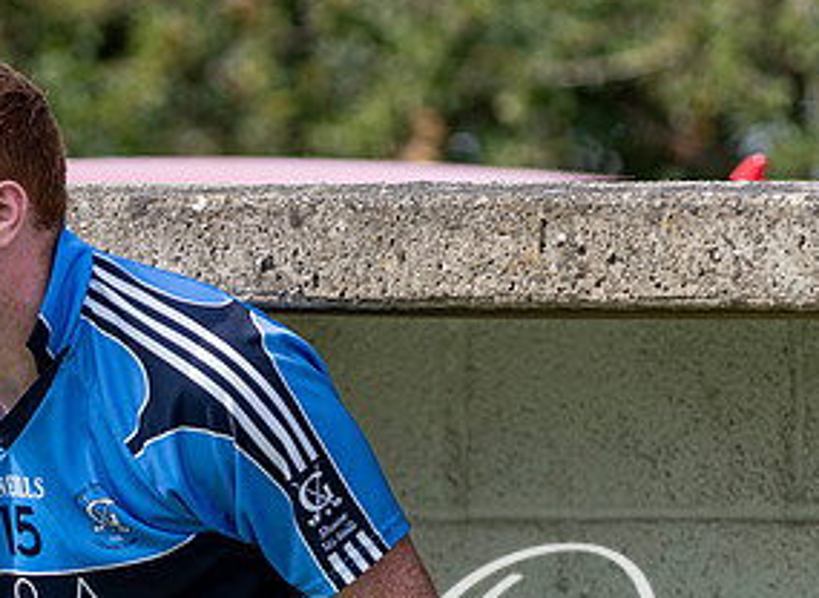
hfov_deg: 1.9
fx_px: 24534
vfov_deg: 1.4
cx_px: -14
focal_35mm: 1047
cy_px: 544
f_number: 2.8
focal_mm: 300
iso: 125
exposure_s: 1/1600
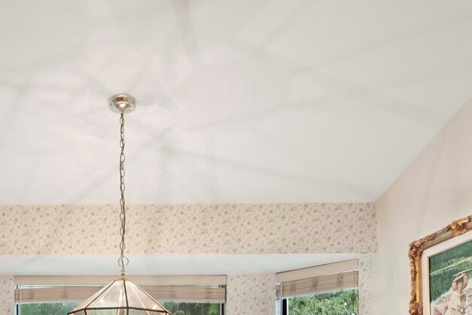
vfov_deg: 26.8
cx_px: 122
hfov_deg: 44.0
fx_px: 564
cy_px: 400
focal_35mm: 43
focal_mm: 10.5
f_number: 8
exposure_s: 5
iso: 400
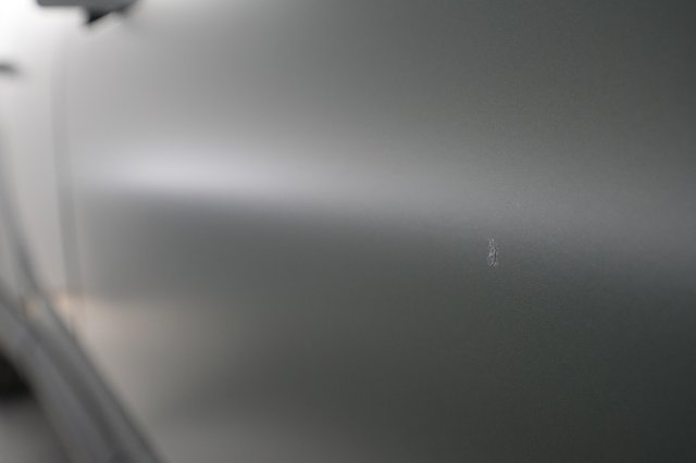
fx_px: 541
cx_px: 348
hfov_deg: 65.5
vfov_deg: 46.4
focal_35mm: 28
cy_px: 232
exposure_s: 1/100
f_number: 4.5
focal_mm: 28
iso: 3200
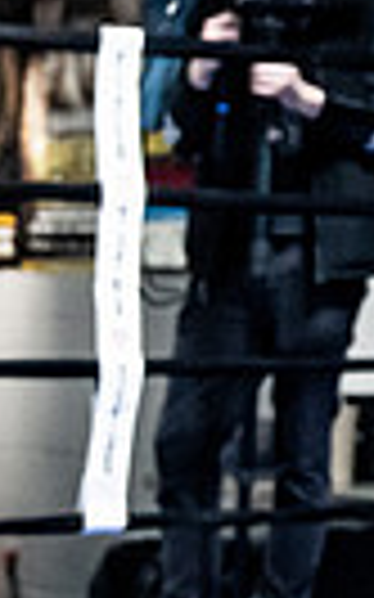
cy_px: 43
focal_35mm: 213
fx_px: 3477
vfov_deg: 9.8
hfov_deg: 5.7
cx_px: 1149
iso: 10000
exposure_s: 1/1000
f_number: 2.8
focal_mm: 48
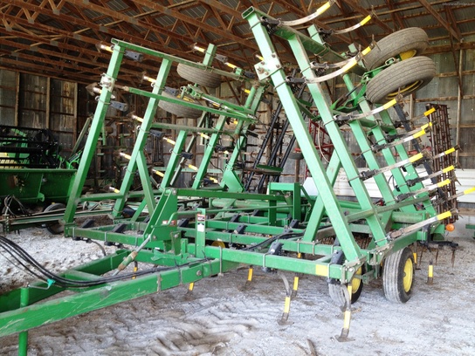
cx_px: 238
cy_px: 178
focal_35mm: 35
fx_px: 480
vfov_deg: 40.7
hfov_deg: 52.6
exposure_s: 1/40
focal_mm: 4.28
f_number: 2.4
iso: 64
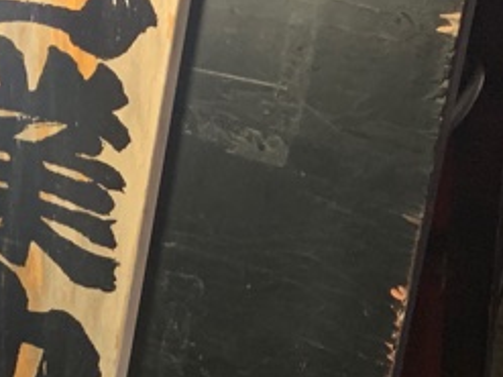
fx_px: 1569
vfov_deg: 13.5
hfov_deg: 18.2
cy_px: 381
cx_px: 242
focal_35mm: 108
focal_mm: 4.25
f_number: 1.8
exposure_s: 1/25
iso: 500
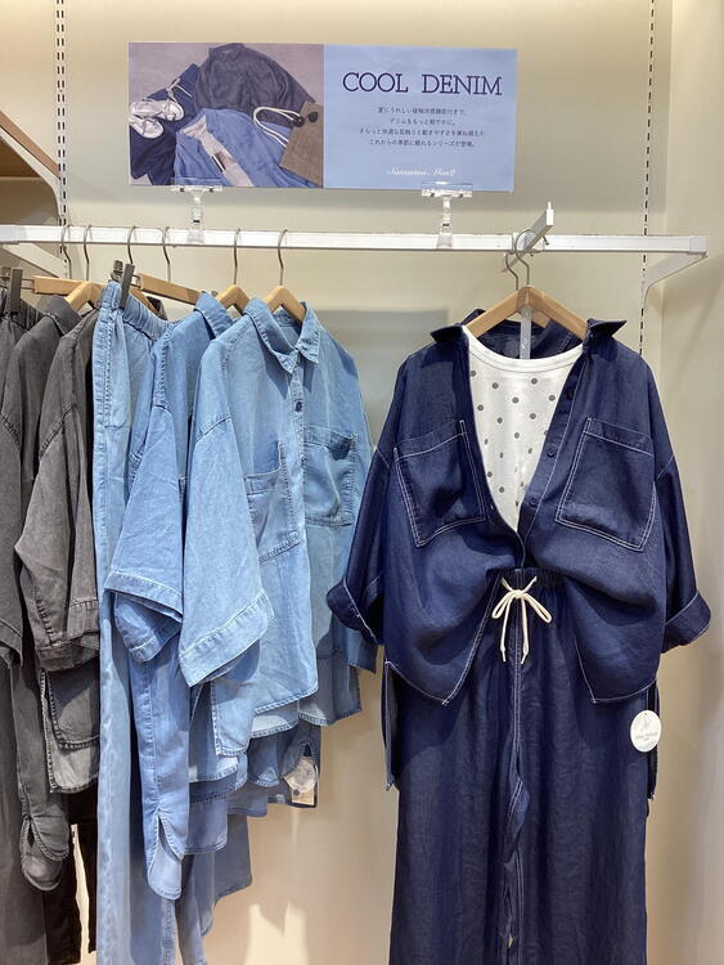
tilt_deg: -4.1
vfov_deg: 58.3
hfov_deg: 45.5
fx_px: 864
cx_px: 362
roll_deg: -0.4
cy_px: 482
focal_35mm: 31
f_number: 2.4
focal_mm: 3.3
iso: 80
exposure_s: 1/120
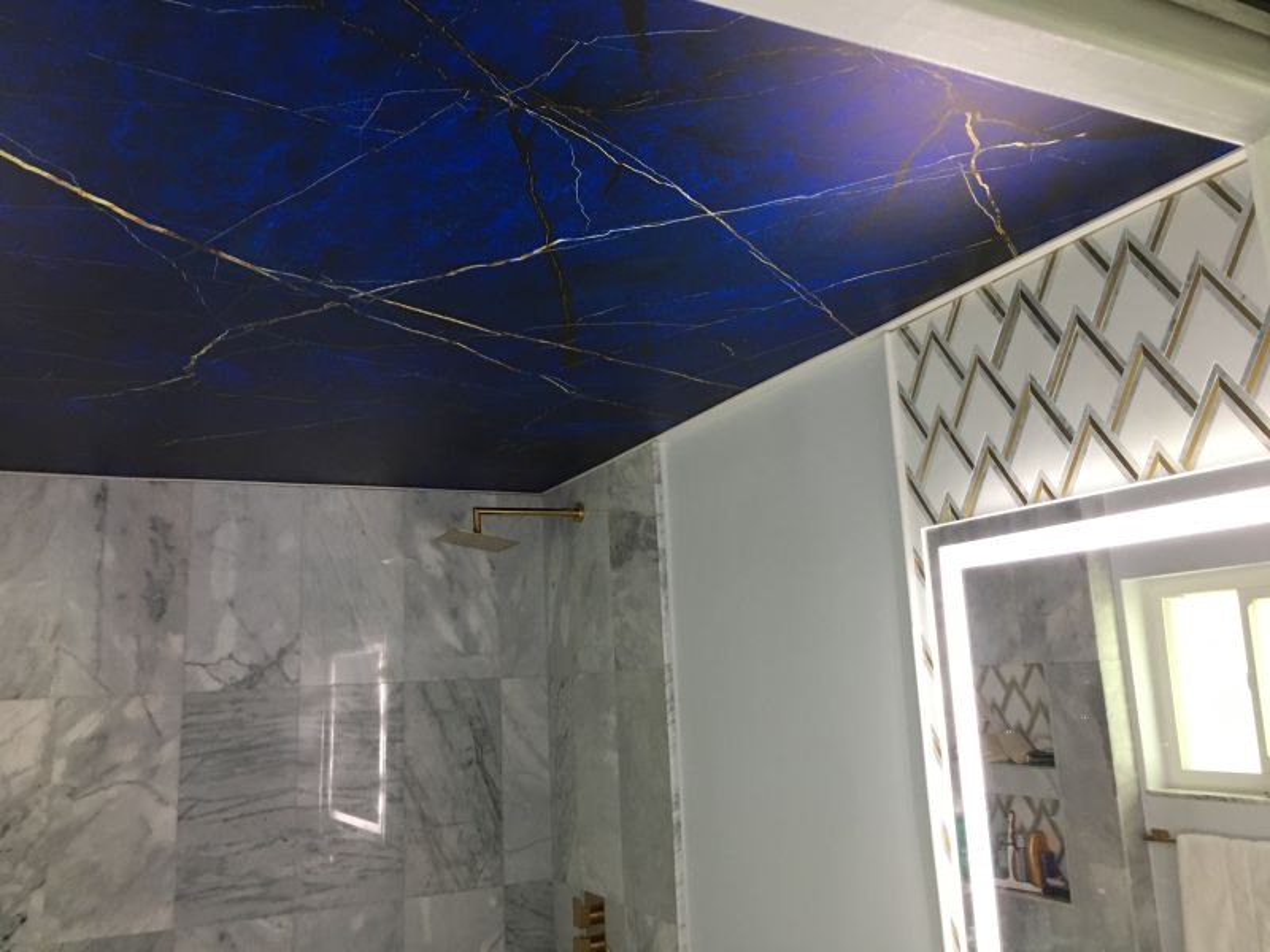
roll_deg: +2.7
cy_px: 476
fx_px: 1064
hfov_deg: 61.7
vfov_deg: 48.2
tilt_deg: +12.3
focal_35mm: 29
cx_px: 635
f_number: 2.2
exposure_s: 1/15
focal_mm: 4.15
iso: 64
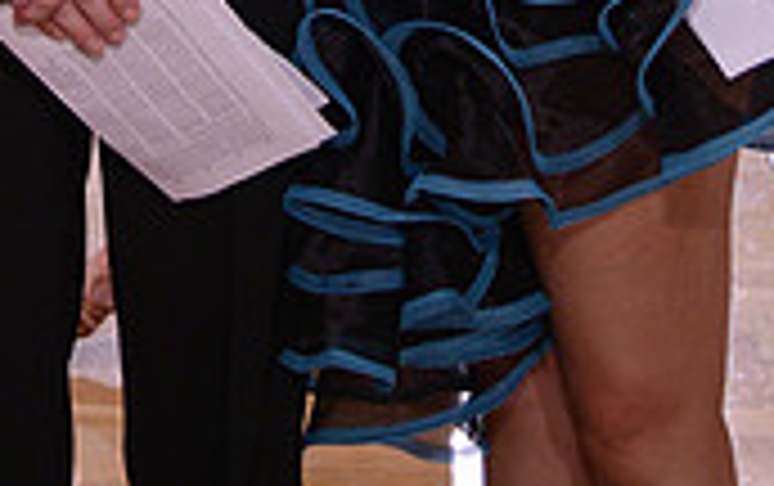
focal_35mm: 158
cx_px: 74
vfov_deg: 7.8
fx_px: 3337
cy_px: -590
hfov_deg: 13.1
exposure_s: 1/250
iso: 1600
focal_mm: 46
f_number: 4.5
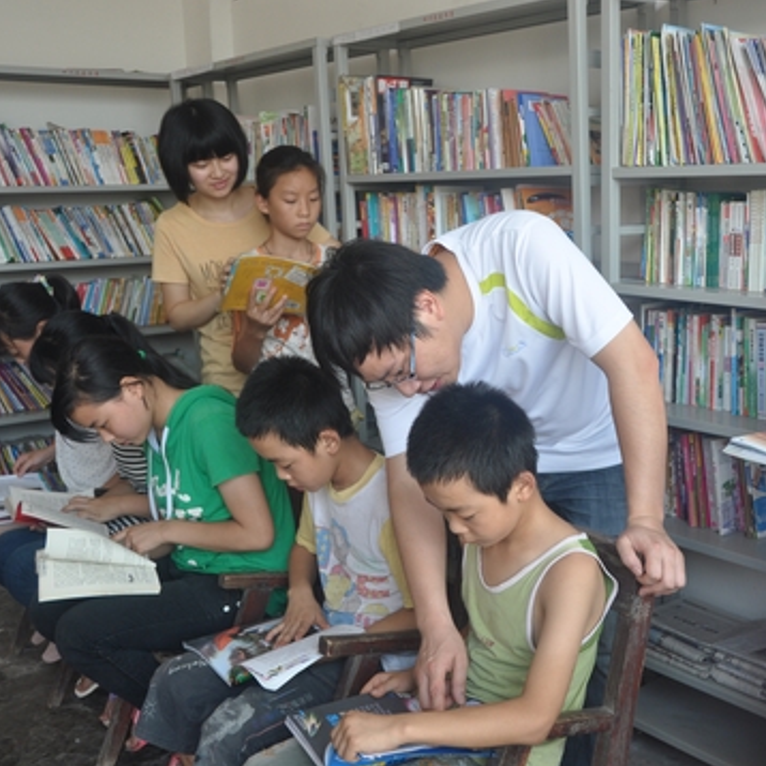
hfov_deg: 38.7
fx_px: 1077
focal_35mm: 43
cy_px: 382
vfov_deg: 39.2
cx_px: 507
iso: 400
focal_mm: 22
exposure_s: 1/200
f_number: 3.8
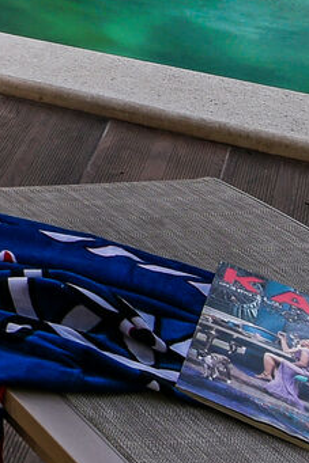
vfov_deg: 14.3
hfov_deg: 8.5
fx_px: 1482
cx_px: -787
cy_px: -511
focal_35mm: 115
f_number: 9
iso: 64
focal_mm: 14
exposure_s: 5
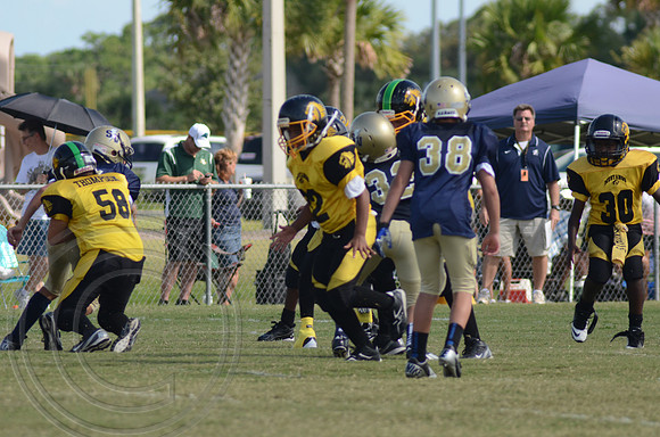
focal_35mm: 480
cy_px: 218
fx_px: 8781
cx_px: 330
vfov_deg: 2.9
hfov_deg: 4.3
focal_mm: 320
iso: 400
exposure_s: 1/1000
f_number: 7.1
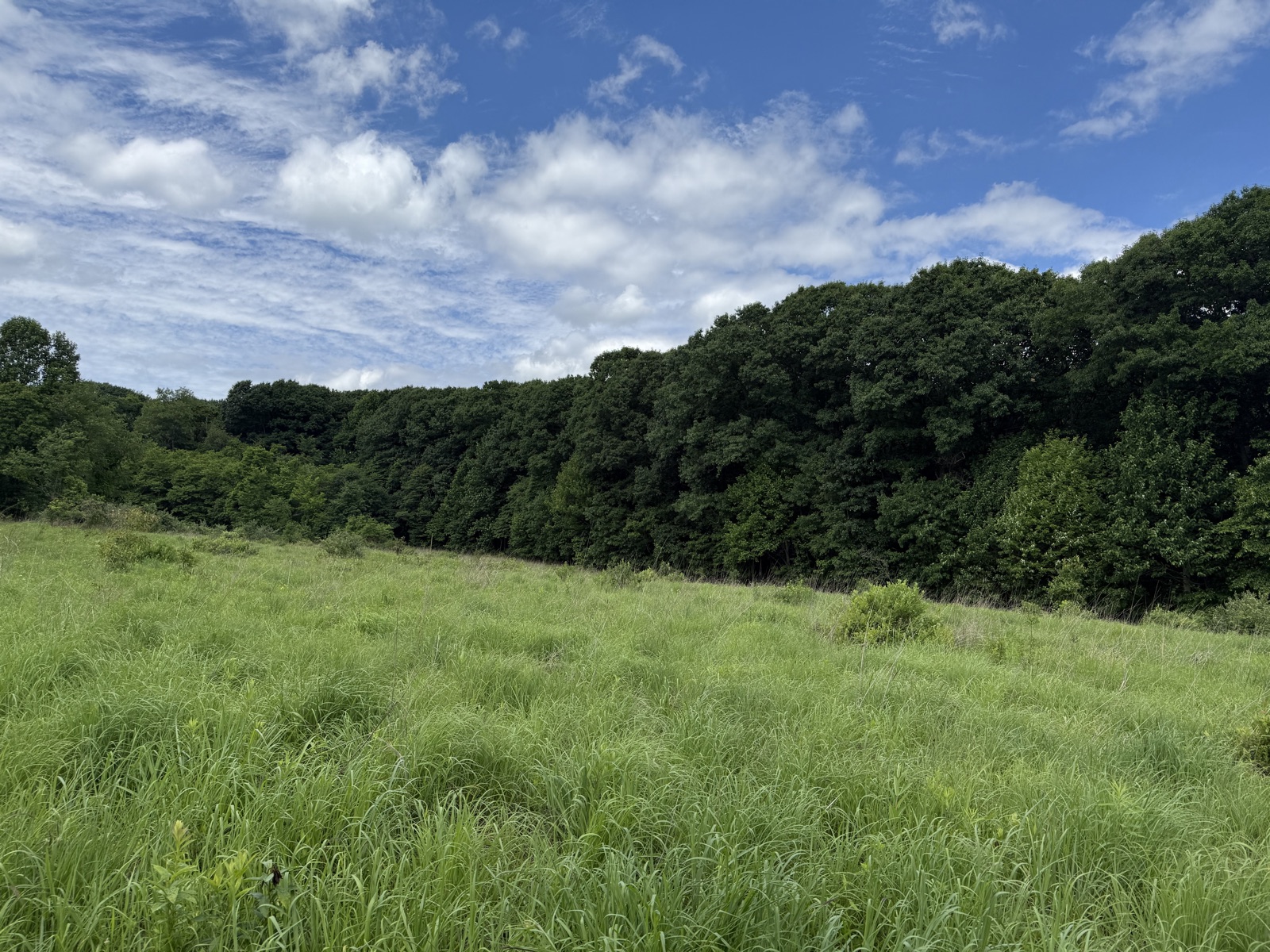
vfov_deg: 56.8
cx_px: 635
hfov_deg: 71.6
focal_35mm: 24
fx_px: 881
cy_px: 476
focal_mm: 6.76
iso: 80
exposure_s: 1/4975
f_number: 1.78
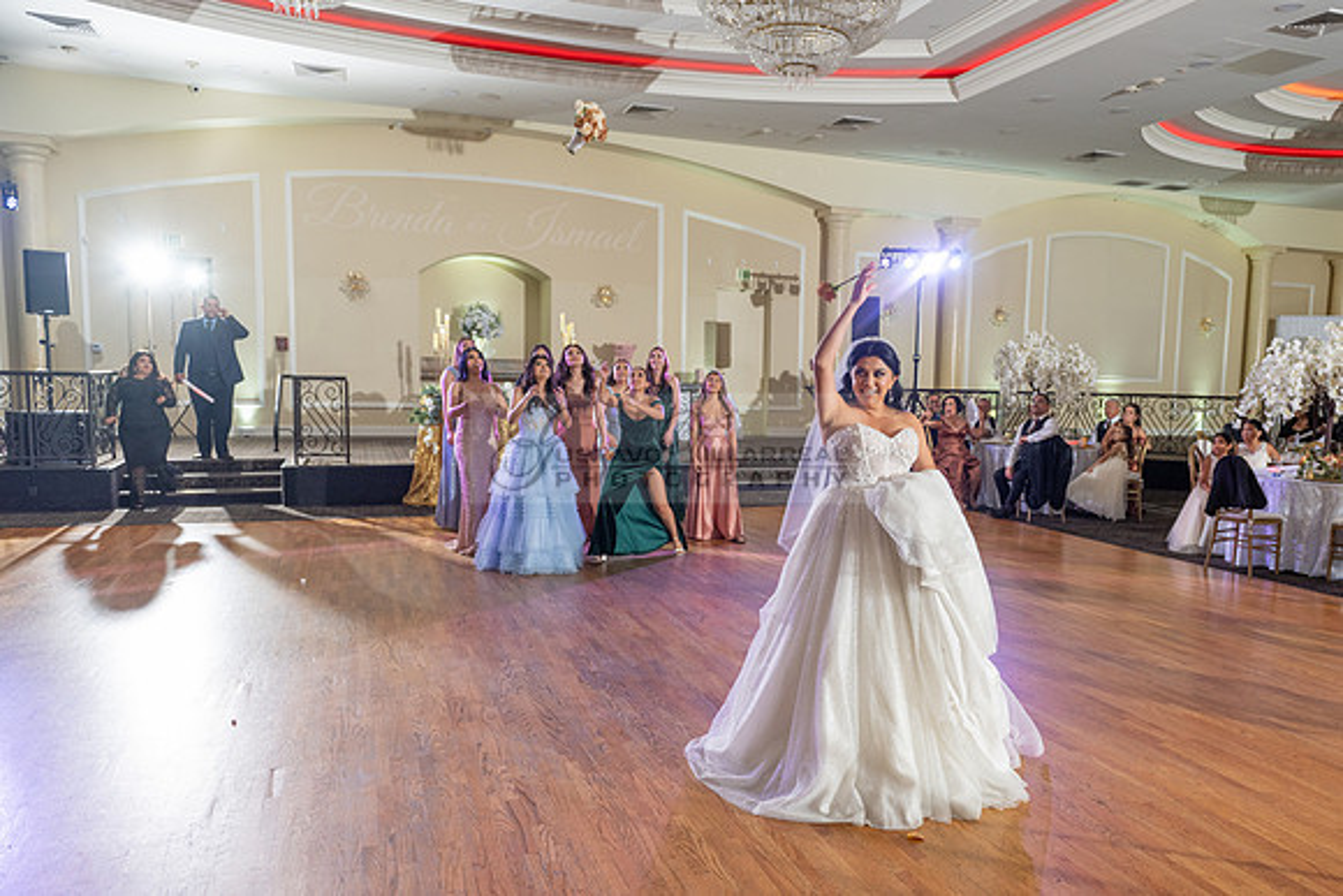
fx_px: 1019
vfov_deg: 47.4
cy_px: 488
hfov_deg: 66.4
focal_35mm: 27
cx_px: 764
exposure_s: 1/160
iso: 800
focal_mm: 24
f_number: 4
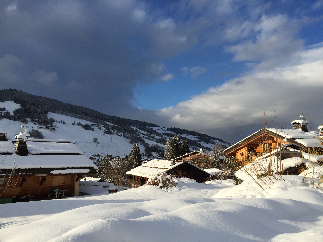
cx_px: 162
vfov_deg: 48.2
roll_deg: -1.5
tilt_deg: +6.7
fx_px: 271
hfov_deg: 61.7
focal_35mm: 29
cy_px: 121
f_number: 2.2
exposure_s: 1/2083
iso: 32
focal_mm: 4.15
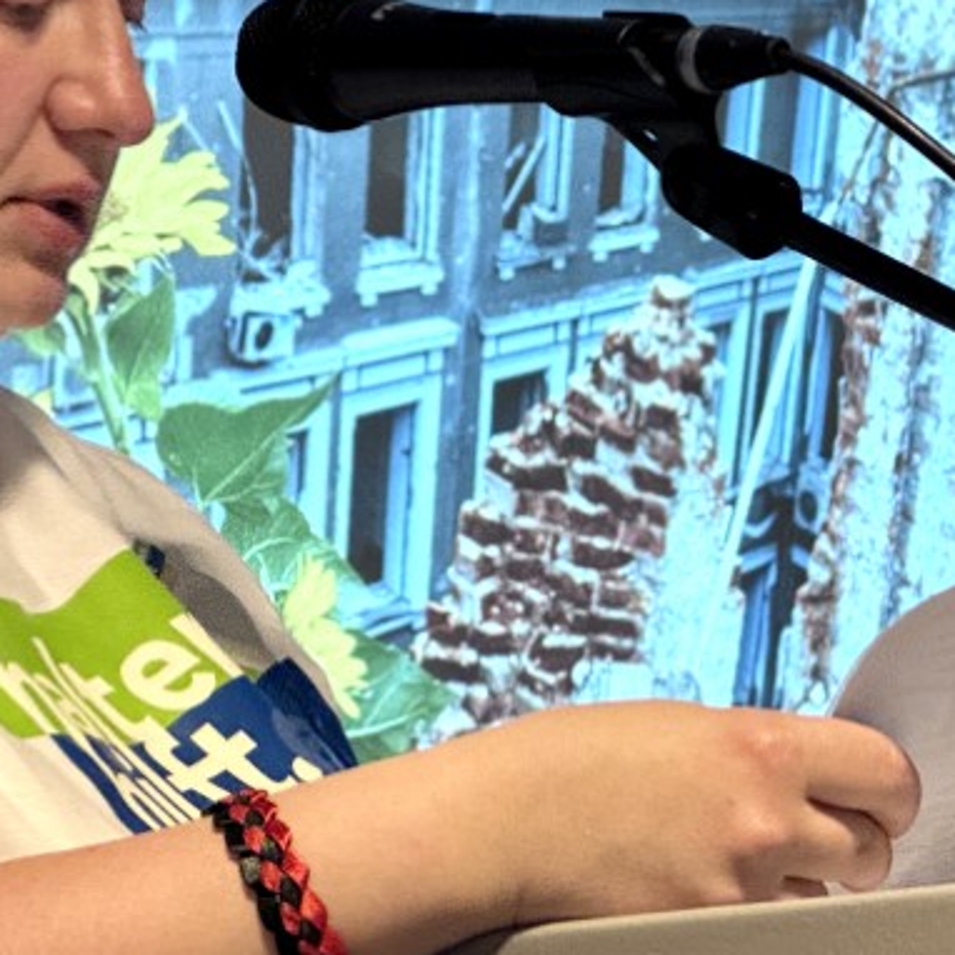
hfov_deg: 9.8
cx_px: 590
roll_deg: -2.6
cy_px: 272
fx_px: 5556
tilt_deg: +5.8
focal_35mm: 178
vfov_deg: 9.8
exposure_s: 1/60
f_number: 2.8
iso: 400
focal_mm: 9
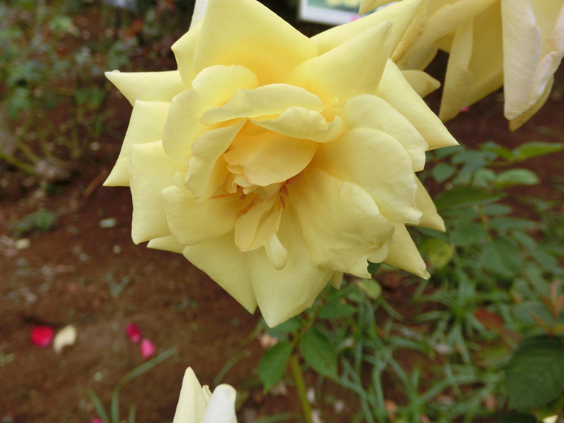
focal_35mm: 28
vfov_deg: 49.7
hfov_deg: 63.4
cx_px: 282
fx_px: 456
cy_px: 212
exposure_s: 1/1000
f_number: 3
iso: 125
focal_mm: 5
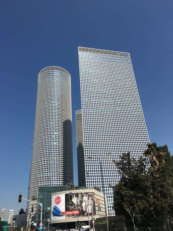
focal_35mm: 29
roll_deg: +4.8
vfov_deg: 61.7
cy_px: 116
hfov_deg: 48.2
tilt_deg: +28.9
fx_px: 193
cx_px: 86
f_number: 2.2
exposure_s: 1/3205
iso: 25
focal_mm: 4.15
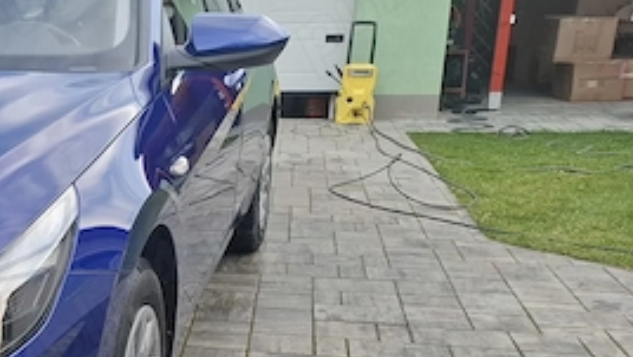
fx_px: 940
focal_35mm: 56
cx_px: -52
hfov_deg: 32.9
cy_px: 333
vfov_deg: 20.9
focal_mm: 5.54
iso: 50
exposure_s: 1/317
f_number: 1.8
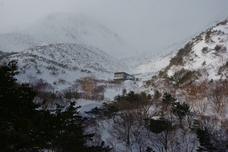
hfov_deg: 48.5
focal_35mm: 40
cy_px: 76
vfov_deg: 33.4
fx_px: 253
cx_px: 114
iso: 200
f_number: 8
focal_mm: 40
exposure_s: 1/2000
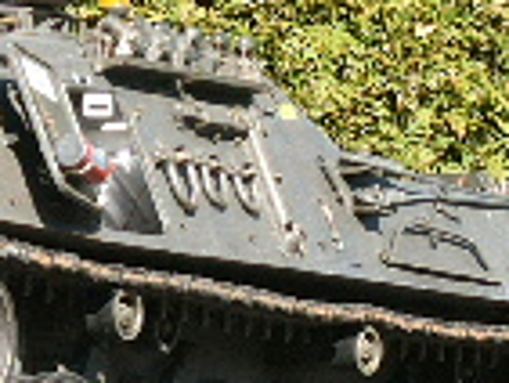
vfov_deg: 4.2
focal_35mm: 354
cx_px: -238
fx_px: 5210
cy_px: -137
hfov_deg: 5.5
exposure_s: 1/90
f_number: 8
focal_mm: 15.61
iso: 64
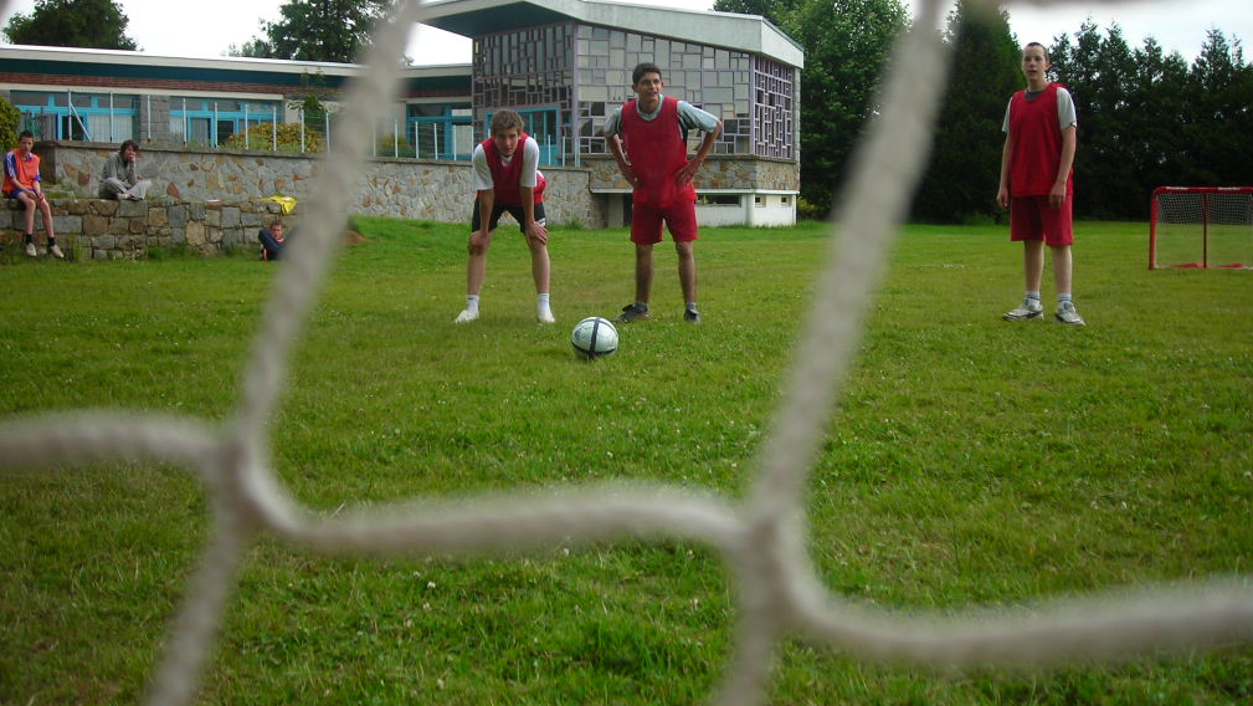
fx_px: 1396
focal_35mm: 42
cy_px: 301
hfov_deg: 48.3
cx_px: 635
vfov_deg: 28.3
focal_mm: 6.3
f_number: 3.2
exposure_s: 1/96.5
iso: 50
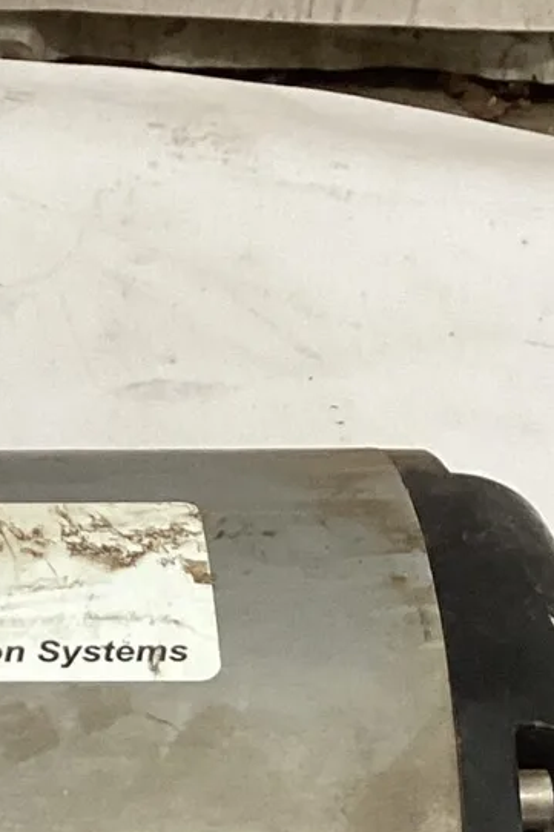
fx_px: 2748
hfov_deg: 11.2
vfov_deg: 16.7
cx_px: -210
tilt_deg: -46.5
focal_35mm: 119
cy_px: 903
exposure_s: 1/50
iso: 100
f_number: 2.4
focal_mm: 3.3
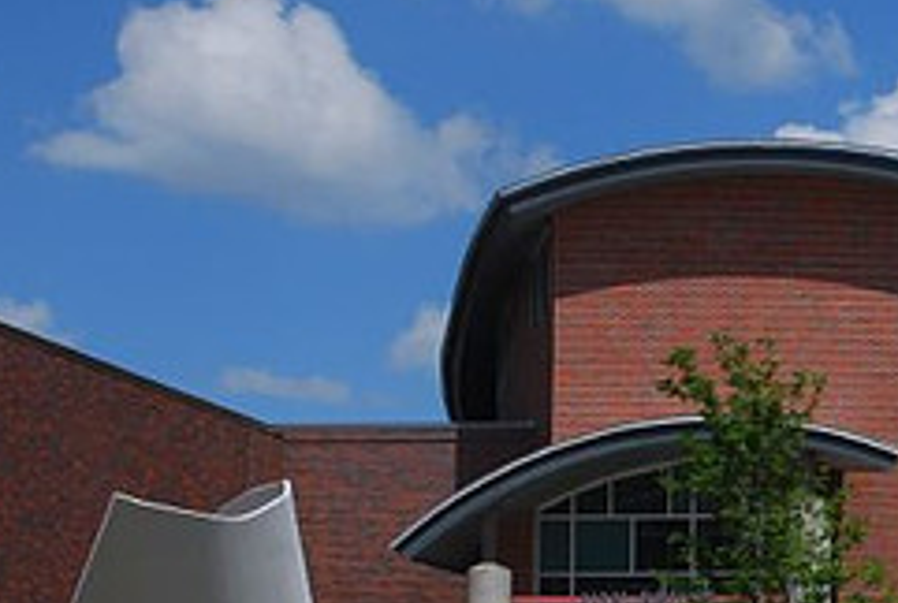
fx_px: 3156
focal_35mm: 126
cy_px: 575
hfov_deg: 15.6
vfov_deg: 10.8
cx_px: 1054
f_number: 9
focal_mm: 35
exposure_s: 1/320
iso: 100
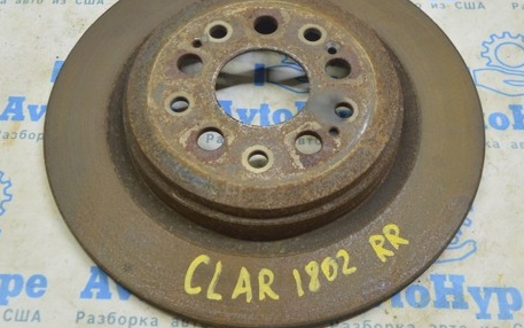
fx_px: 671
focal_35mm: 47
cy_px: 126
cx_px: 232
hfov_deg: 42.6
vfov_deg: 27.4
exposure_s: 1/20
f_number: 5.6
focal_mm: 22
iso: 400
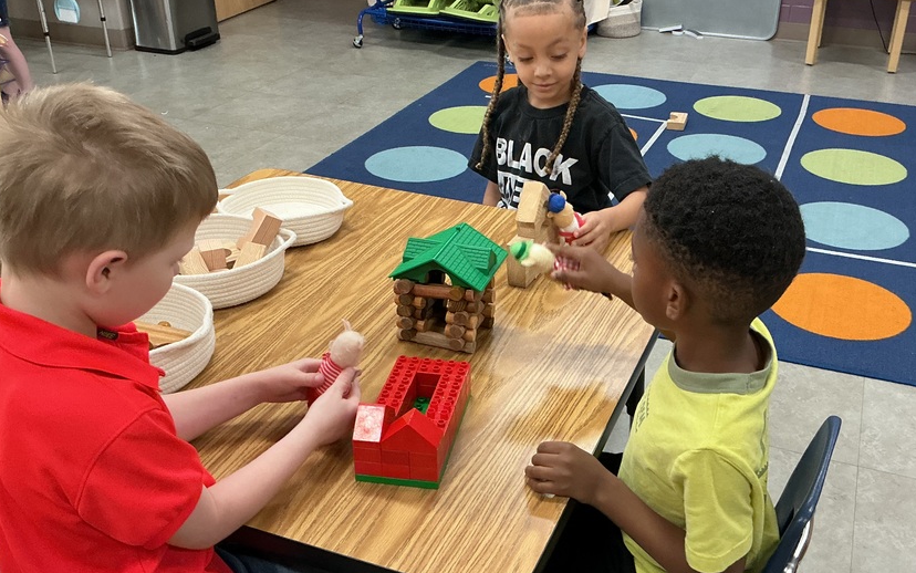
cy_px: 291
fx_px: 949
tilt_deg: -28.4
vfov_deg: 33.6
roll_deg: -1.3
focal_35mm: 38
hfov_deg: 51.4
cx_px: 523
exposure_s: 1/60
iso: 160
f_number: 1.8
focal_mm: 3
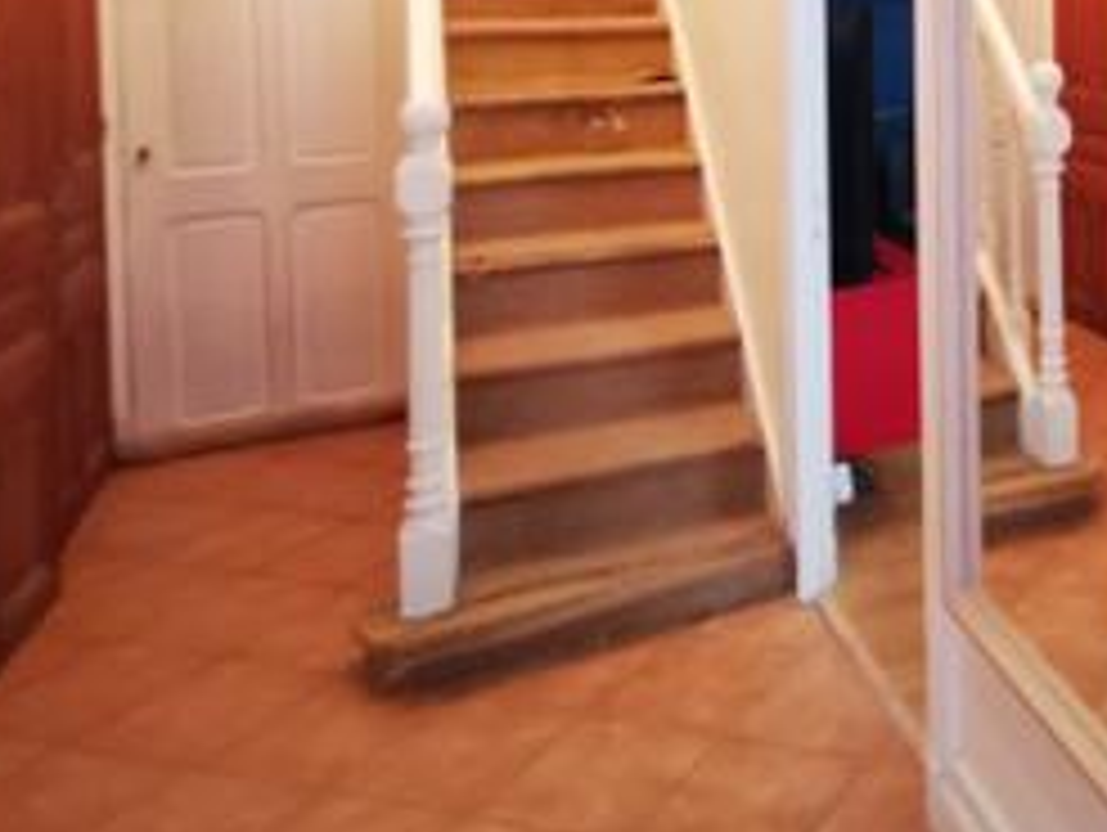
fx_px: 1248
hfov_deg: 40.8
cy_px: -9
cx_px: 1143
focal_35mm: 39
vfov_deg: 33.6
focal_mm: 2.35
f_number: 2.2
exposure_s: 1/25
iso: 800
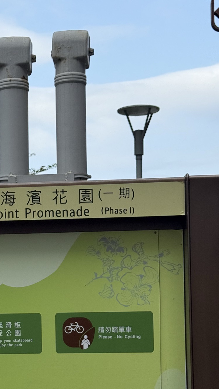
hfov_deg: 15.0
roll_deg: +1.8
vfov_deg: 26.6
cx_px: 3
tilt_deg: +0.0
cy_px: 279
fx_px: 815
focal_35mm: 79
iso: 64
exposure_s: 1/2577
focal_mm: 6.76
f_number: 1.78
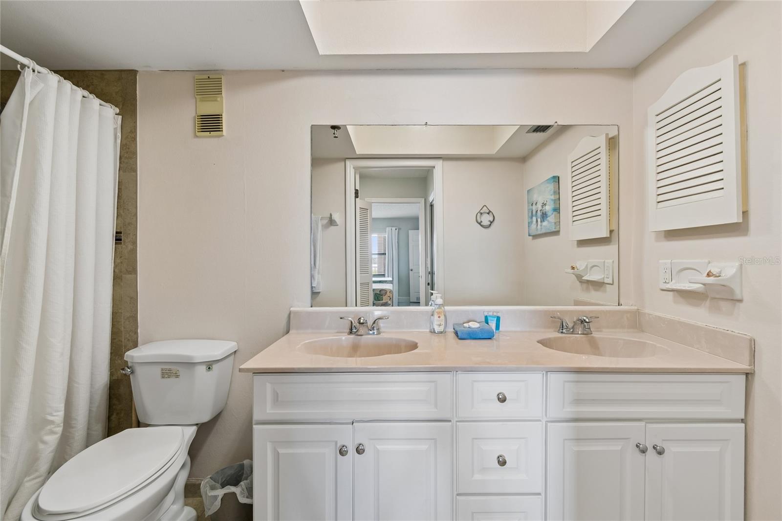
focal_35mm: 15
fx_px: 326
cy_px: 260
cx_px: 391
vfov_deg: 77.3
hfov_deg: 100.4
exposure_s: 1/6
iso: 100
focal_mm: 10
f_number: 7.1
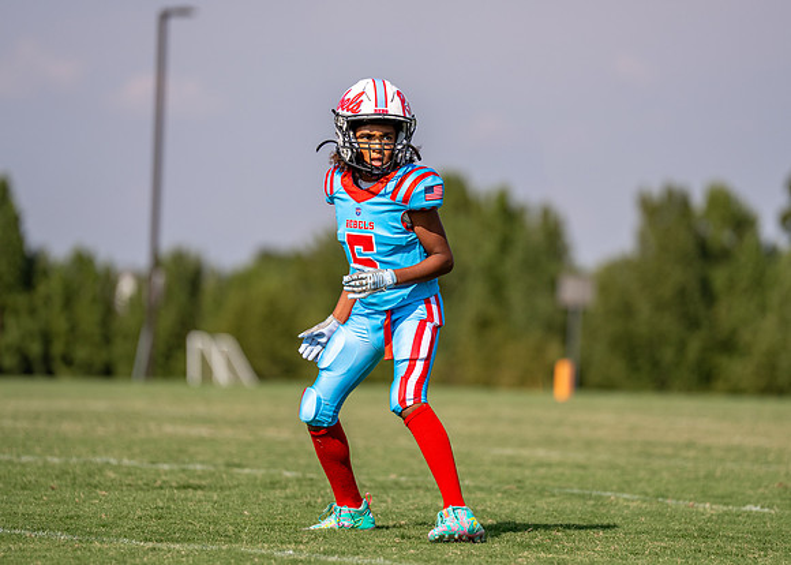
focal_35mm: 240
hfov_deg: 8.4
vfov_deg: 6.0
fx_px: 5393
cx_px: 425
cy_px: 259
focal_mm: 200
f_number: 2.8
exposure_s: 1/4000
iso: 125
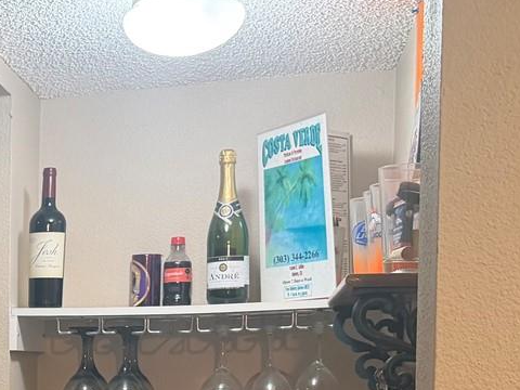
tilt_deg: -3.8
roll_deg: +0.0
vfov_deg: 17.7
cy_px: 437
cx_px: -144
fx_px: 1202
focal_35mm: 80
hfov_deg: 22.1
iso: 250
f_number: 1.78
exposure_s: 1/60
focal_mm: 6.76
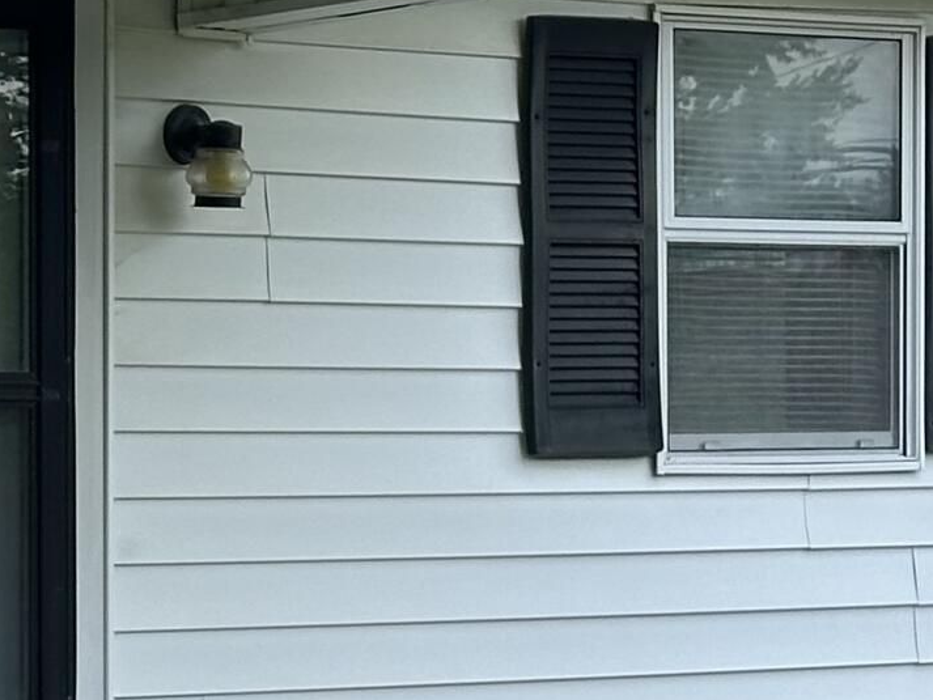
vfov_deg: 7.3
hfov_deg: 9.5
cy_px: 743
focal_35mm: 202
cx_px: -429
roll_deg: +0.4
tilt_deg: -1.4
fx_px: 5445
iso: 64
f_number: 1.78
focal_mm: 6.86
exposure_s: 1/1667
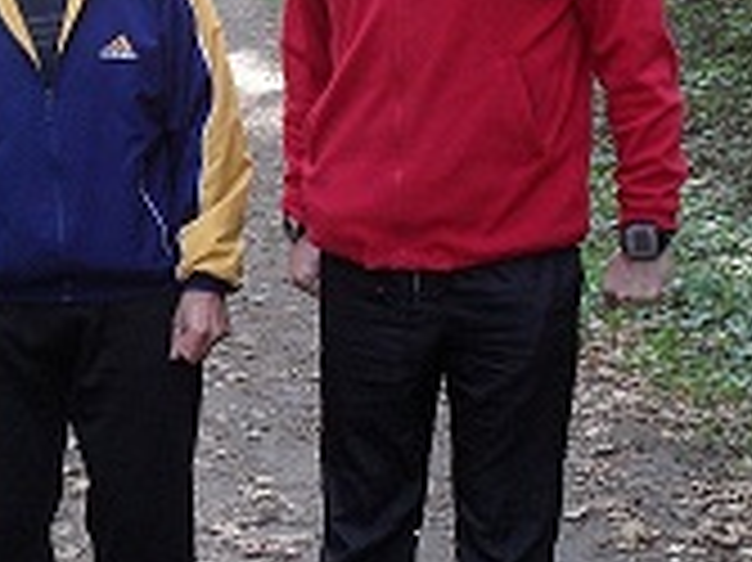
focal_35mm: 93
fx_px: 2019
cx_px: 212
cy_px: 216
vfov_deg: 15.9
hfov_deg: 21.0
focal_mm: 6.3
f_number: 2.8
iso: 100
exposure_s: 1/45
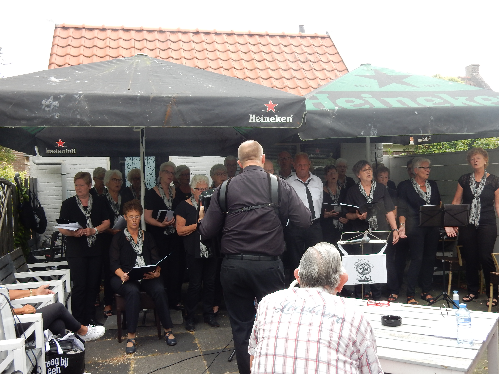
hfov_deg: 51.4
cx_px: 250
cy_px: 187
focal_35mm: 36
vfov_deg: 39.7
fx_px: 519
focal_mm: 6.4
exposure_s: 1/200
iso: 125
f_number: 4
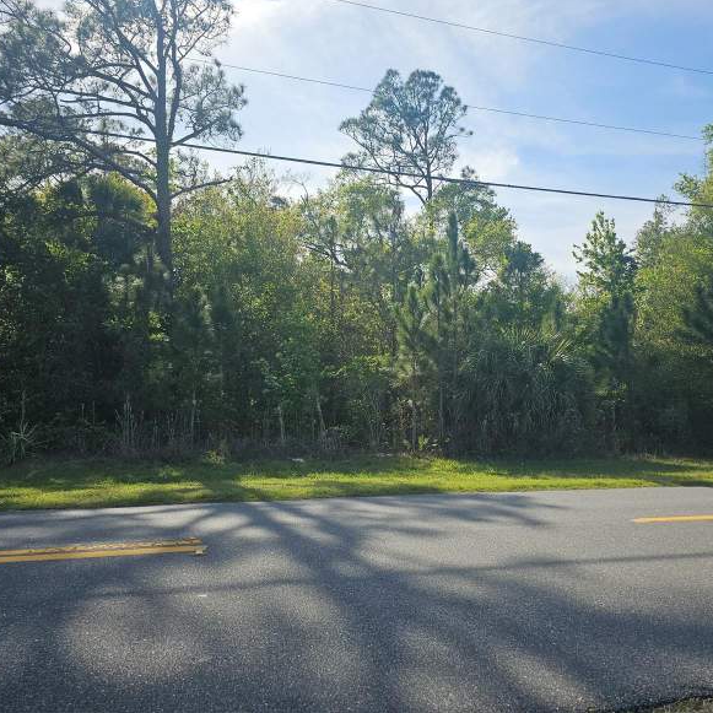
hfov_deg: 57.1
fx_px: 652
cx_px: 399
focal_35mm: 28
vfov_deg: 57.3
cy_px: 346
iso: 10
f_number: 1.7
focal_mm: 6.3
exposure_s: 1/807
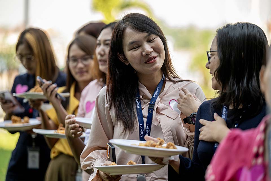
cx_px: 136
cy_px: 90
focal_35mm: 125
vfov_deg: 11.0
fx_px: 941
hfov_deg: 16.4
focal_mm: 125
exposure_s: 1/1000
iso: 720
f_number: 2.8
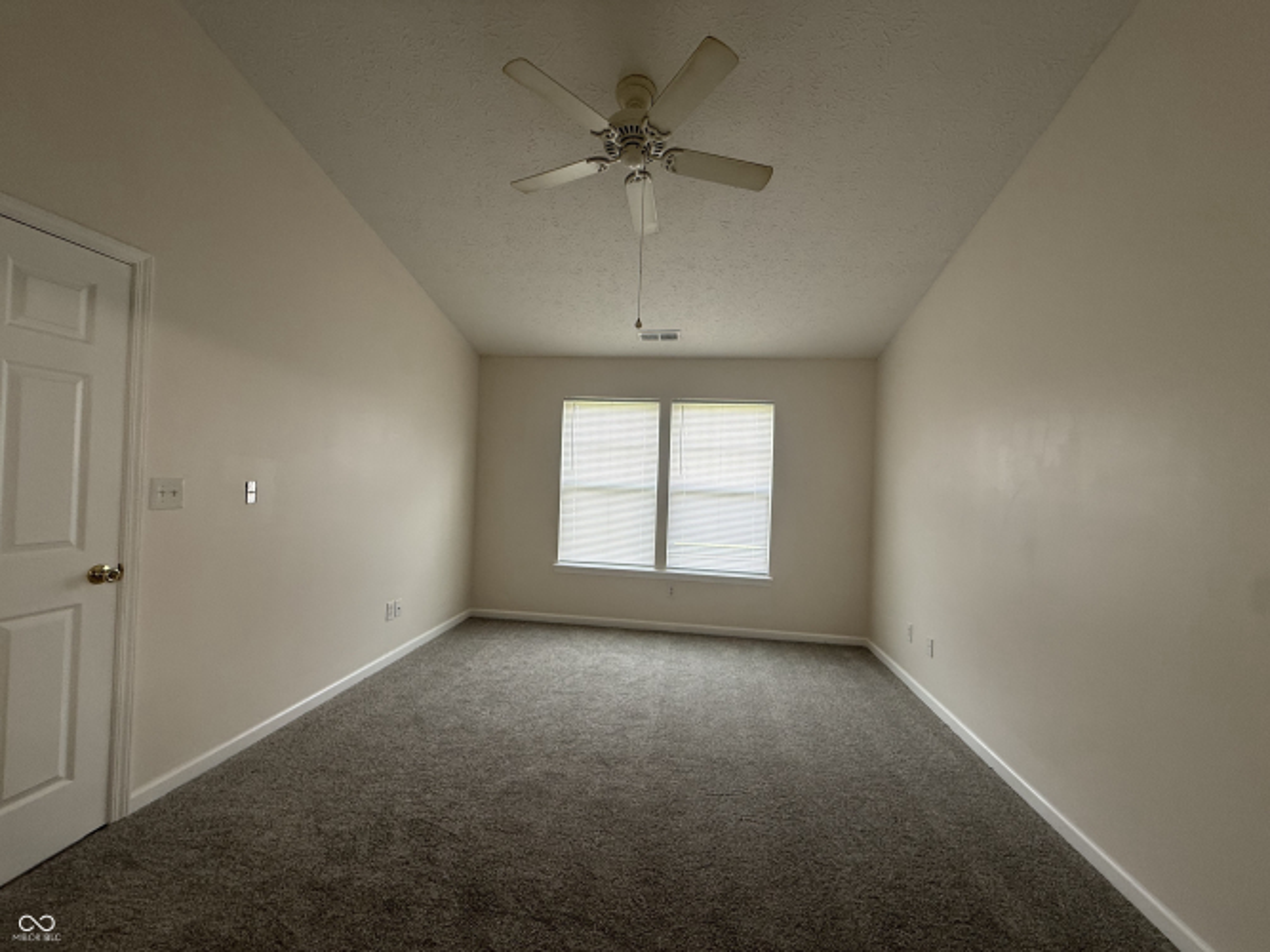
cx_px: 635
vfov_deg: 85.7
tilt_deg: +1.0
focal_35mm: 14
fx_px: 514
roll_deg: -1.7
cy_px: 476
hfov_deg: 102.1
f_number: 2.2
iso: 100
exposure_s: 1/99
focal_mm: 2.22
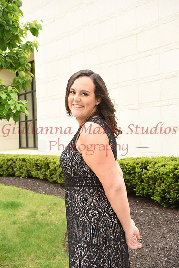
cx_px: 90
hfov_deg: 24.6
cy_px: 134
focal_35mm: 55
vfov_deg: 36.2
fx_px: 410
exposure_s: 1/100
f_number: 8
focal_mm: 55
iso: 500
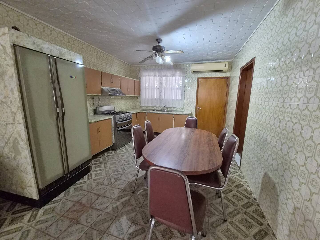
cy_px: 120
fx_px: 120
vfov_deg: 89.9
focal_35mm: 13
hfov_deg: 106.2
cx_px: 160
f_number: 2.2
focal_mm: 2.2
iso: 800
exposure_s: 1/60
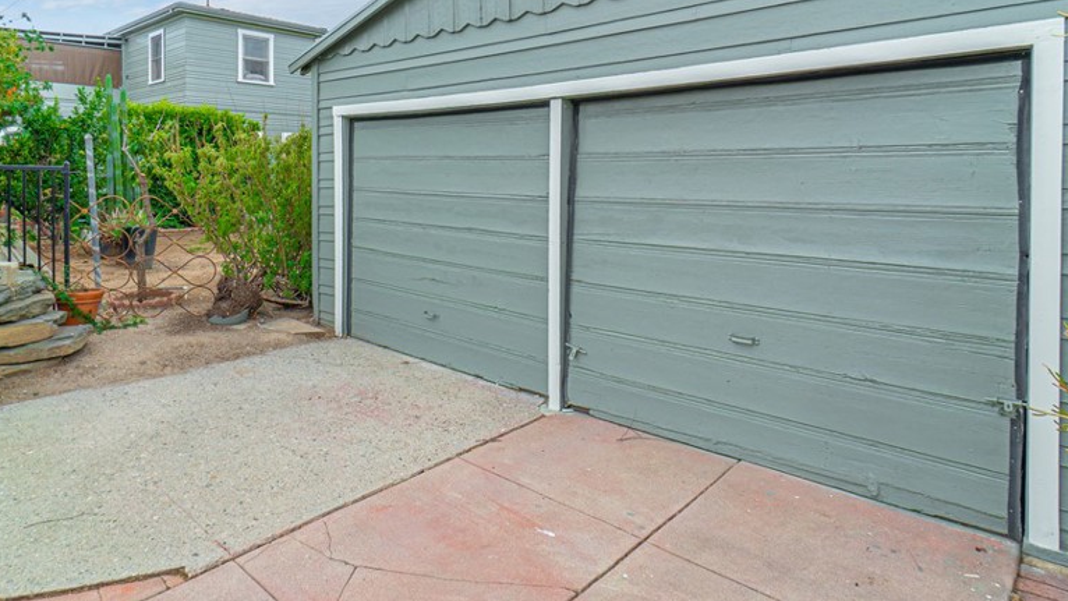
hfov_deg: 83.7
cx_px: 499
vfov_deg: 53.1
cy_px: 229
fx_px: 595
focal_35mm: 21
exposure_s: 1/125
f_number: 7.1
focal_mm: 10
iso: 160
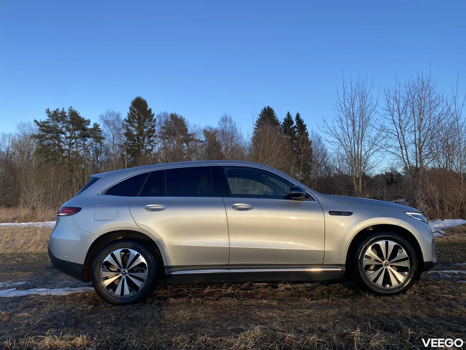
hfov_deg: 67.3
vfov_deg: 53.1
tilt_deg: +5.0
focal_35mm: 26
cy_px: 175
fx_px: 350
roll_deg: +2.3
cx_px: 233
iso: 32
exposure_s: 1/864
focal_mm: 4.25
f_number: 1.8
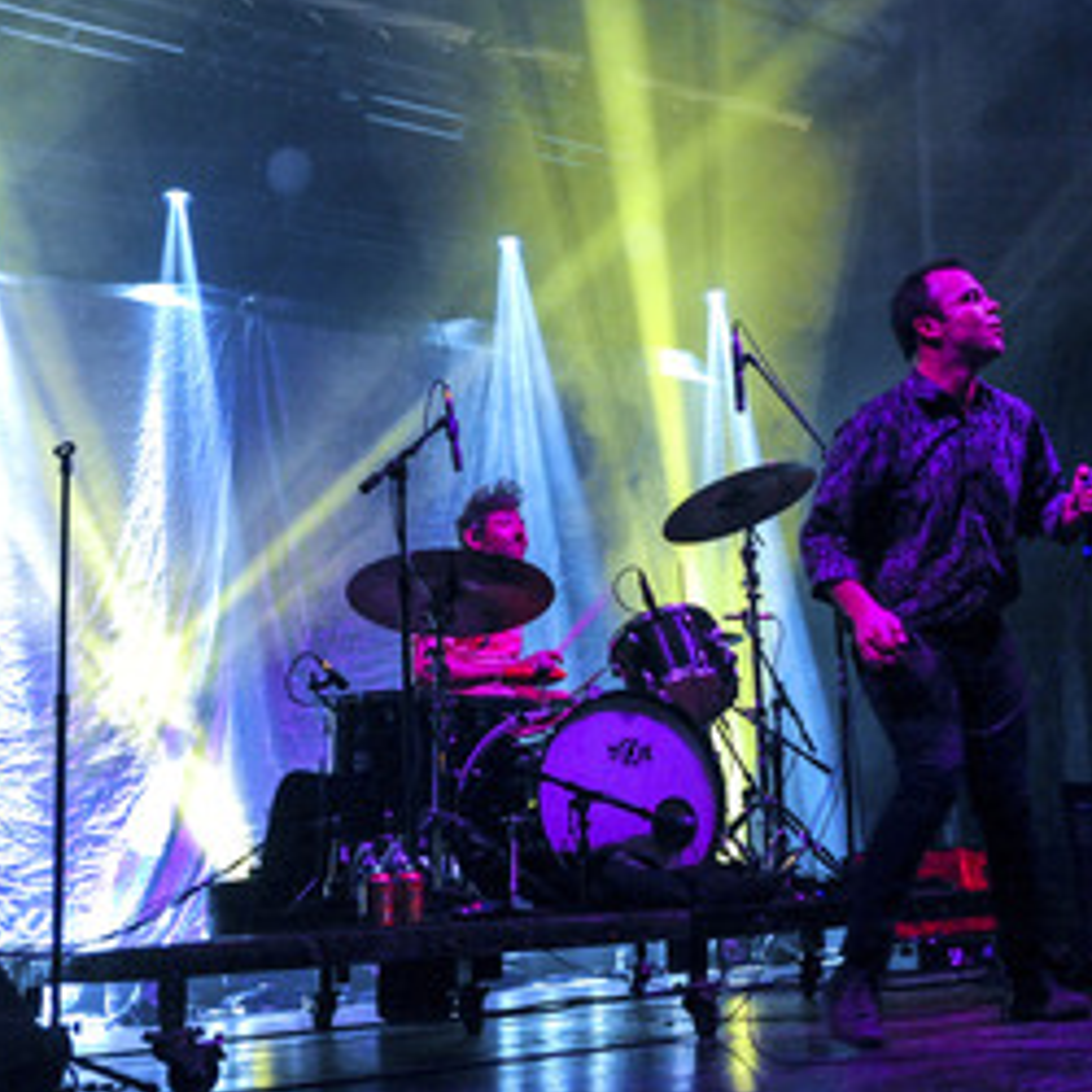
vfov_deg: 34.6
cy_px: 612
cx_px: 957
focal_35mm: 49
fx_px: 1749
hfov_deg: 33.1
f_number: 2.8
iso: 6400
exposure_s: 1/100
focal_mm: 32
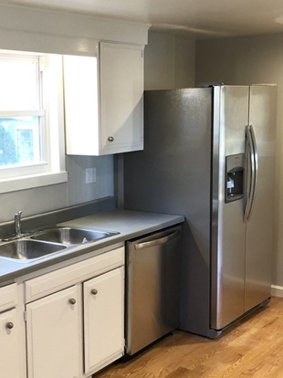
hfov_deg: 27.7
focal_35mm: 52
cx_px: 81
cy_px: 213
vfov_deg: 36.8
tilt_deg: -8.2
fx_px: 567
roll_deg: +1.1
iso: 40
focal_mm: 3.99
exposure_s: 1/20
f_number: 1.8
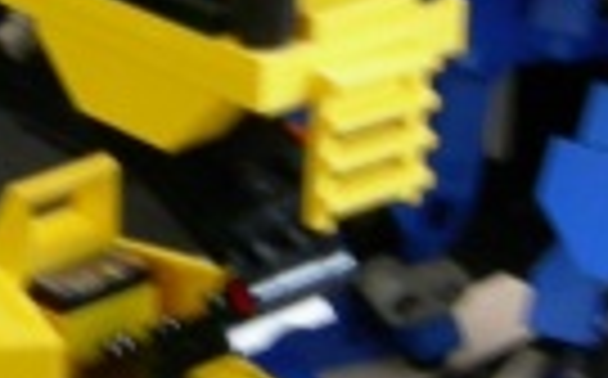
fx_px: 2995
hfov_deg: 11.4
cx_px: -86
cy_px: 122
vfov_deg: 7.2
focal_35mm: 181
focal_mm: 7.5
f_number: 2.7
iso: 68
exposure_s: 1/3.9
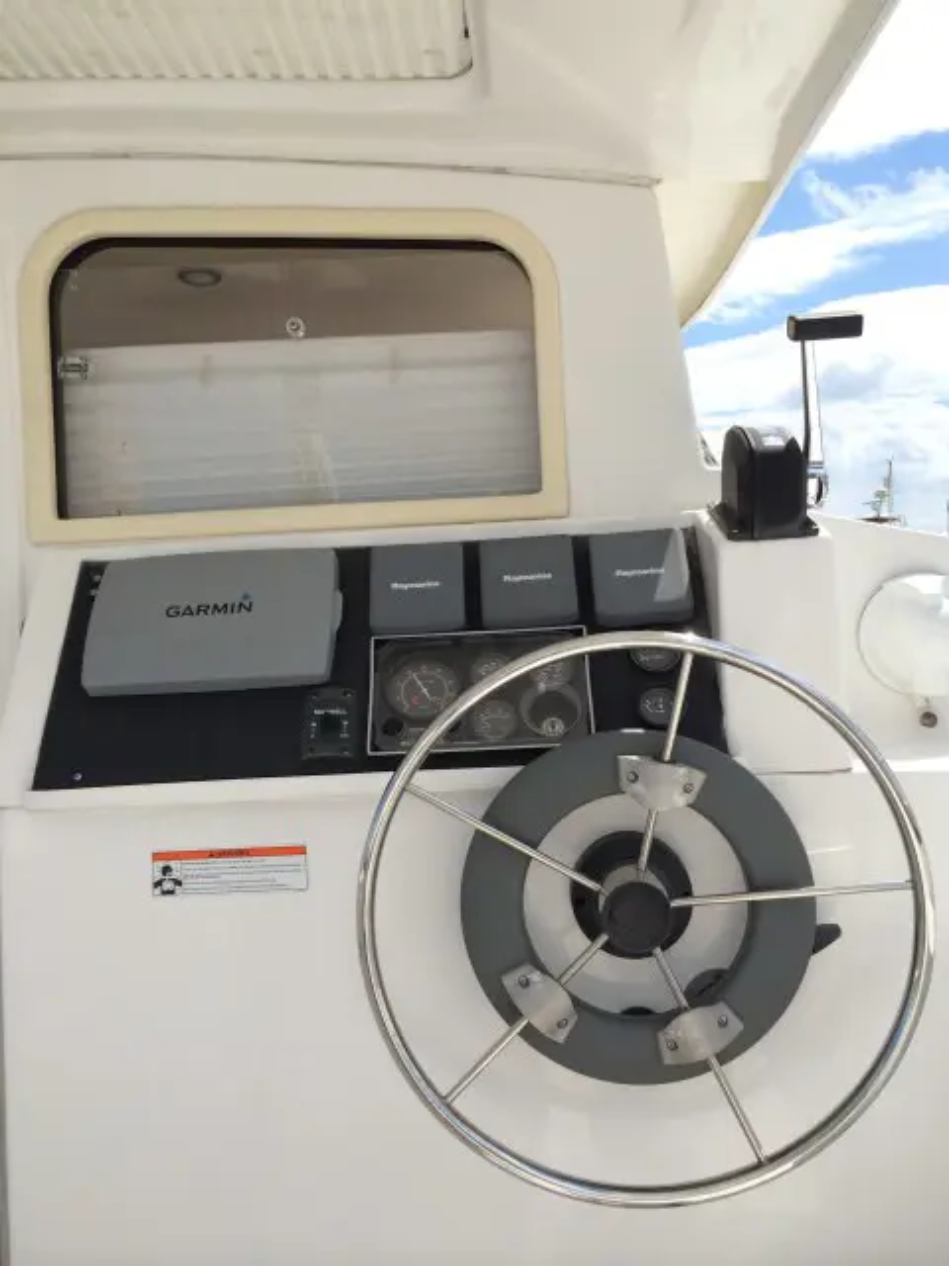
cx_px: 474
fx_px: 1097
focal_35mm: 30
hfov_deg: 46.8
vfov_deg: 60.0
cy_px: 633
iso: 40
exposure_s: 1/2053
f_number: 2.2
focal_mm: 4.12
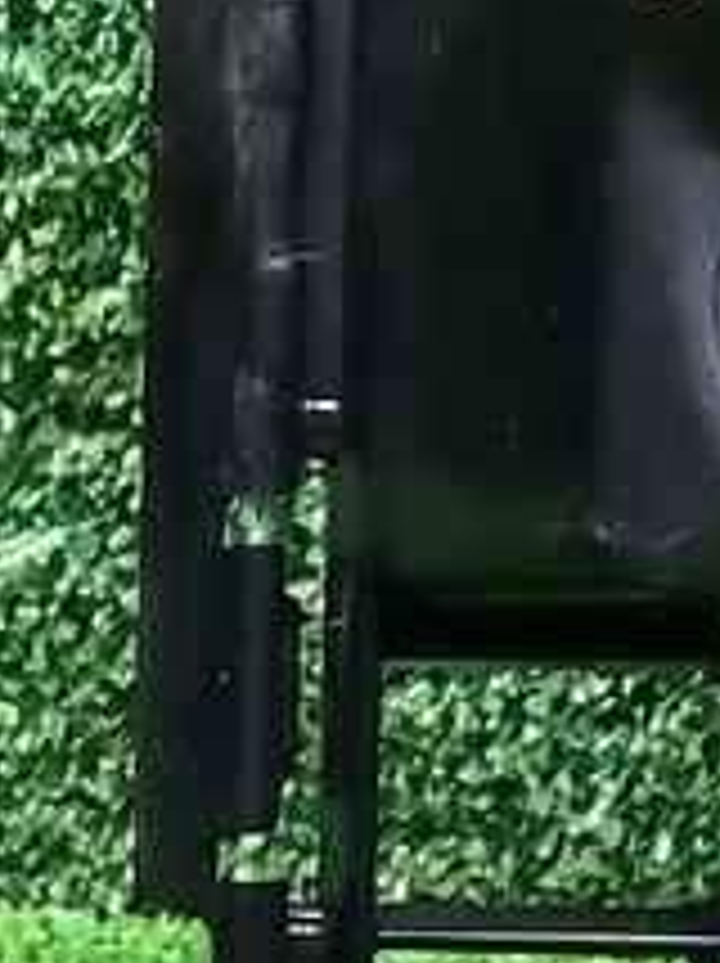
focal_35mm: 175
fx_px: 4863
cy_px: 558
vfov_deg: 11.3
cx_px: 972
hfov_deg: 8.3
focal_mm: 5.4
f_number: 1.8
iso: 324
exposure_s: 1/50
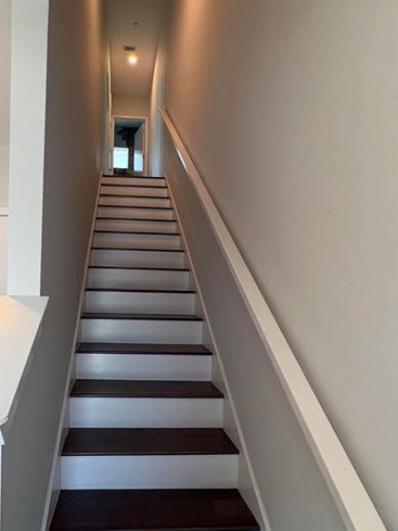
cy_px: 280
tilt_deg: +1.4
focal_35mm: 22
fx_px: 337
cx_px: 143
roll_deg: -2.3
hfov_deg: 60.1
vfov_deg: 76.3
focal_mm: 2.22
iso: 200
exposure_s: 1/120
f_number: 2.2
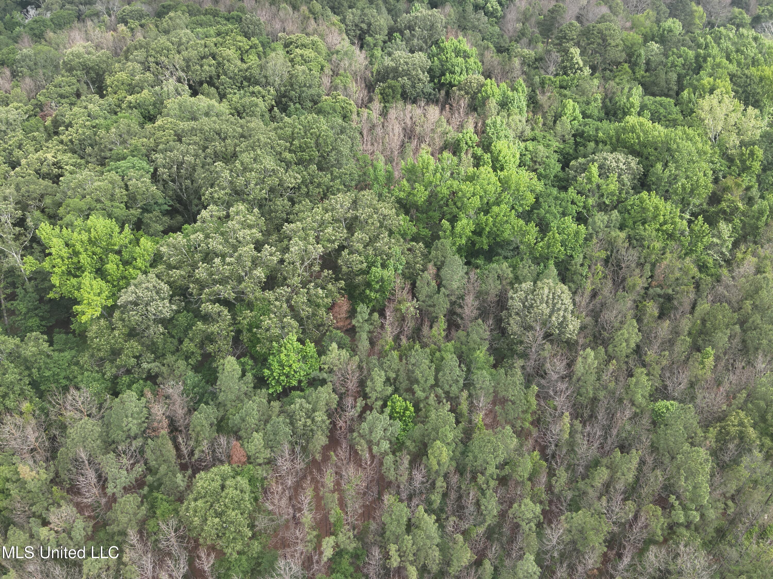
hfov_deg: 71.6
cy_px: 290
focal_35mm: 24
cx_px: 386
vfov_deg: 56.8
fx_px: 536
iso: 100
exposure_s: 1/320
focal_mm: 4.4
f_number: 2.8
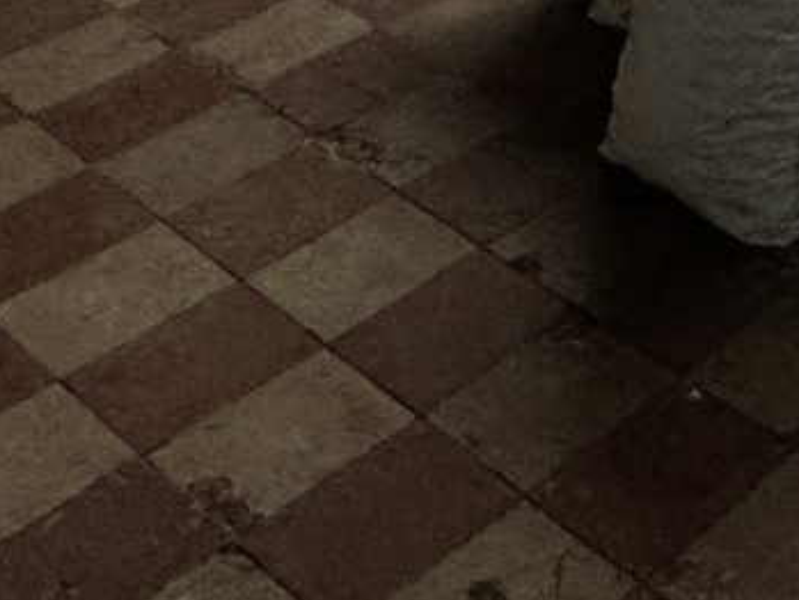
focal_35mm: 77
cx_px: 1348
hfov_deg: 20.0
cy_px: -921
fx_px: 1778
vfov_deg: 13.2
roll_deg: +0.0
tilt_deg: -0.8
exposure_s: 1/99
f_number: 2.2
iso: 200
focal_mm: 2.22
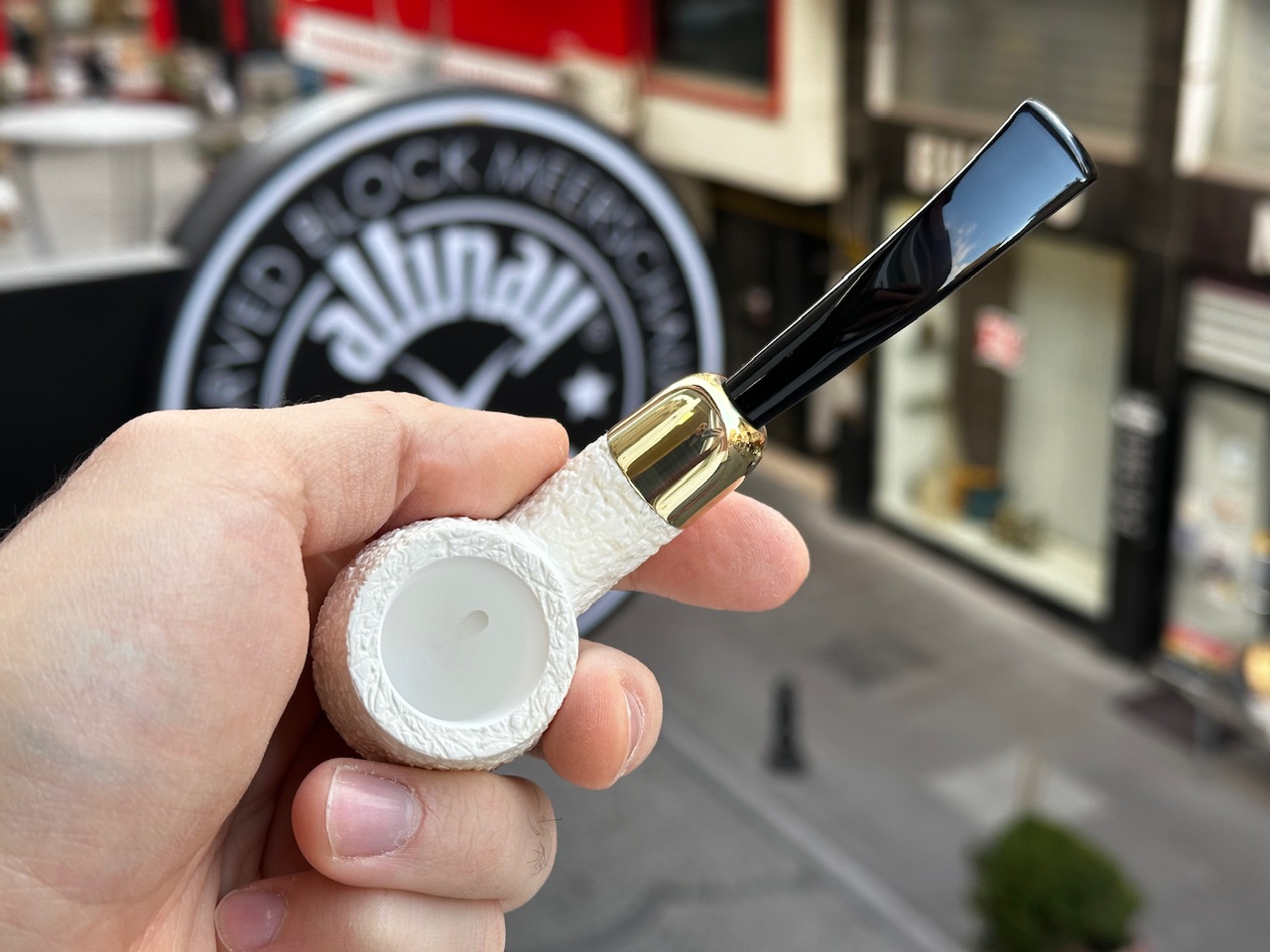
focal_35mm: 48
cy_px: 476
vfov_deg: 30.3
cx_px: 635
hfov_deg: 39.7
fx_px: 1761
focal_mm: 6.86
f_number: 1.78
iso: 64
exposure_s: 1/207
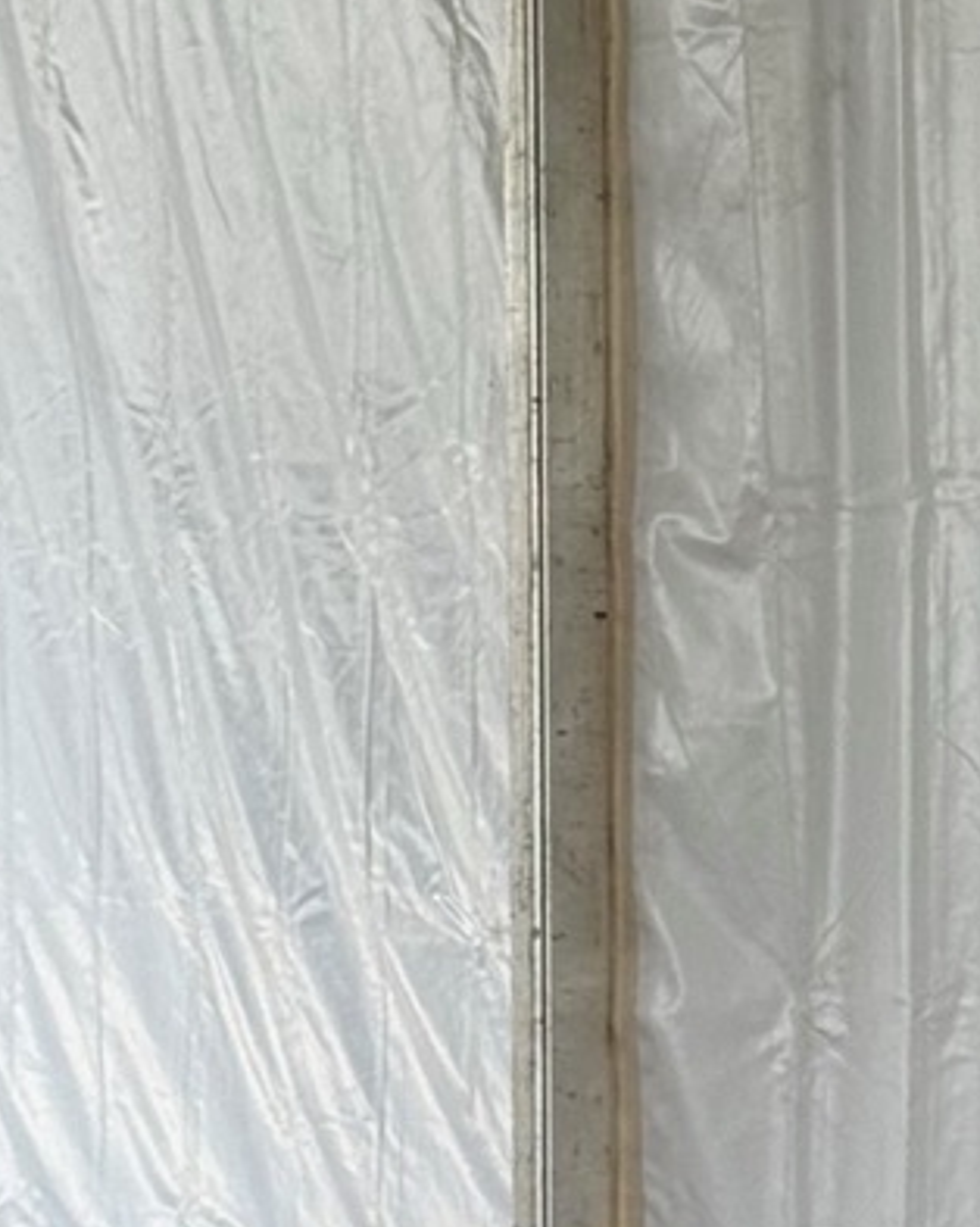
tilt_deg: -3.8
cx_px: 1509
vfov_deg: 10.7
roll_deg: +0.4
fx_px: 6495
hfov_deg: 8.4
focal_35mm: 179
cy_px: 1215
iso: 64
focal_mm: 6.76
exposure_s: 1/244
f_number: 1.78
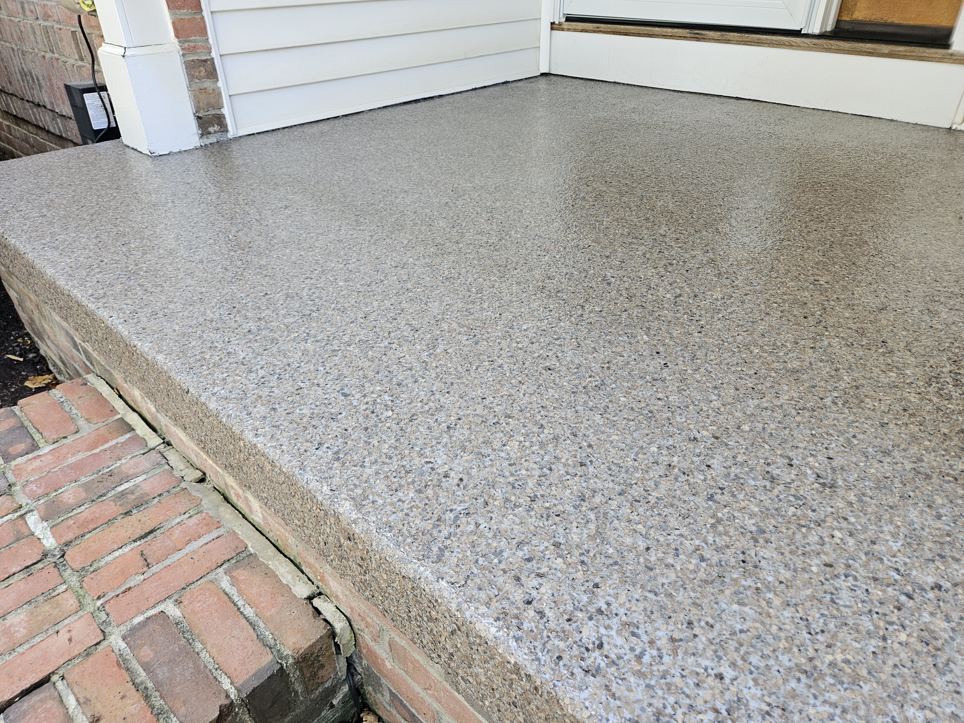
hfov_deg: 73.9
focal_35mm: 23
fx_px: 641
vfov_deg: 58.9
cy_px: 362
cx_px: 482
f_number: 1.8
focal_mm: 5.4
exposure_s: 1/207
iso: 80
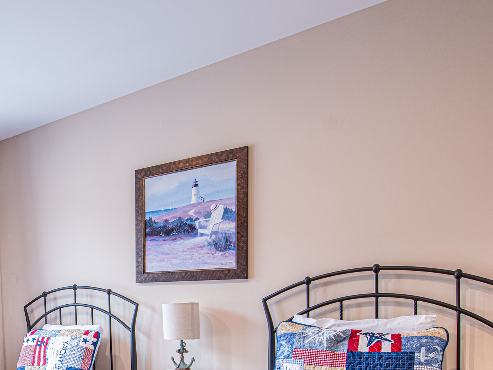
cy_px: 331
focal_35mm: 36
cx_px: 26
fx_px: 513
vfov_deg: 37.2
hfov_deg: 45.2
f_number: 9
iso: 64
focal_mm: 14
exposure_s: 1.3
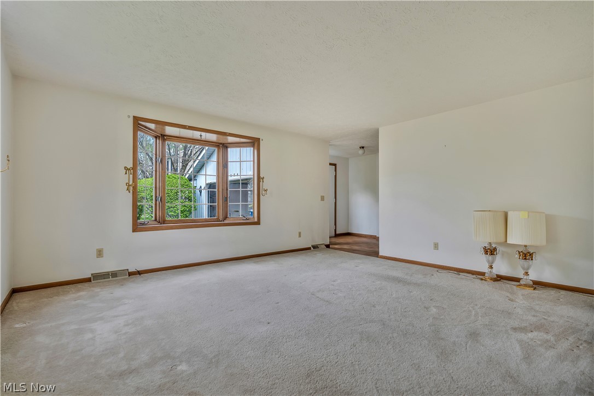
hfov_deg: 96.7
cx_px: 297
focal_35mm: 16
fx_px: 264
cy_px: 198
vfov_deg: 73.7
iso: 400
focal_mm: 16
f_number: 4
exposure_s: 1/160
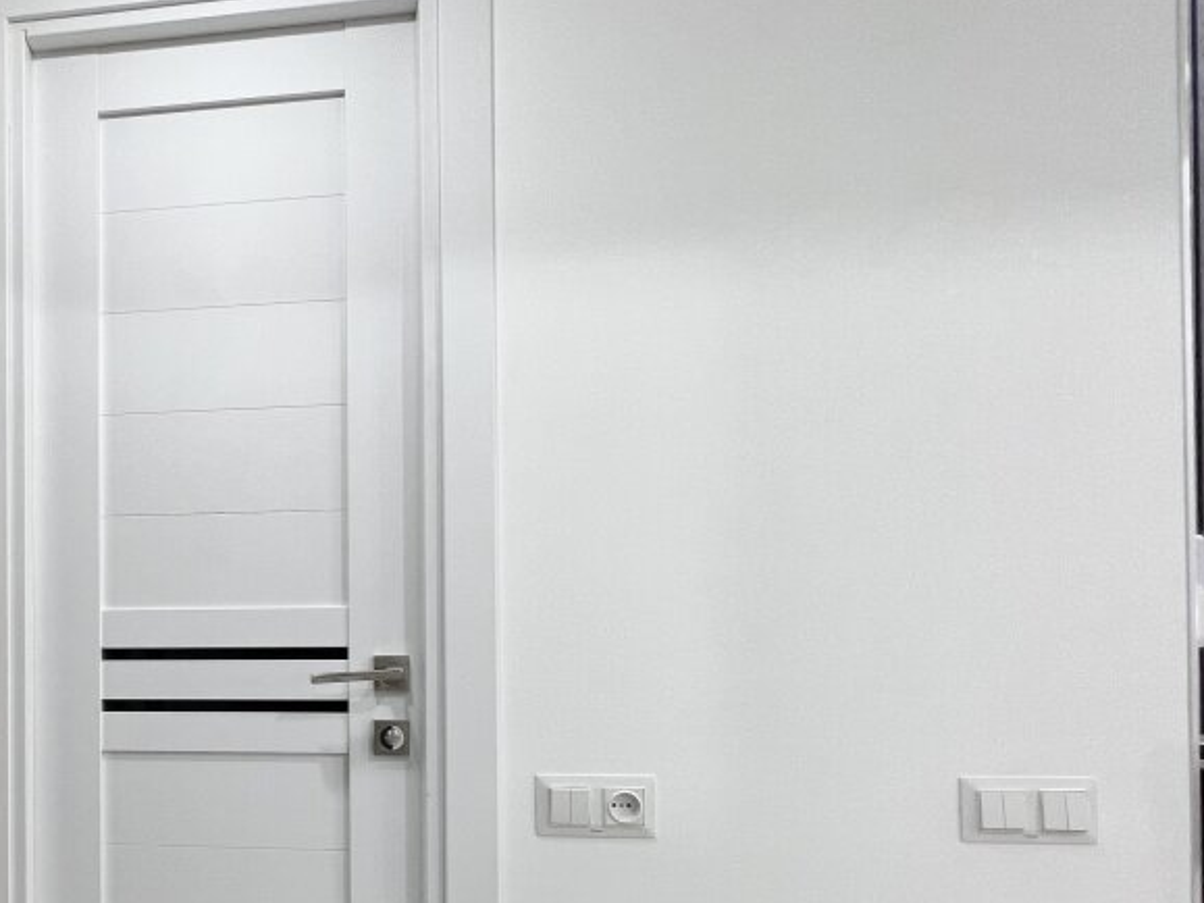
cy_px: 655
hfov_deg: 64.5
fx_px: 800
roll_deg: +0.0
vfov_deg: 56.5
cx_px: 175
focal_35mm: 23
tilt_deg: -0.1
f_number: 1.8
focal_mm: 1.57
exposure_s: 1/90
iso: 80
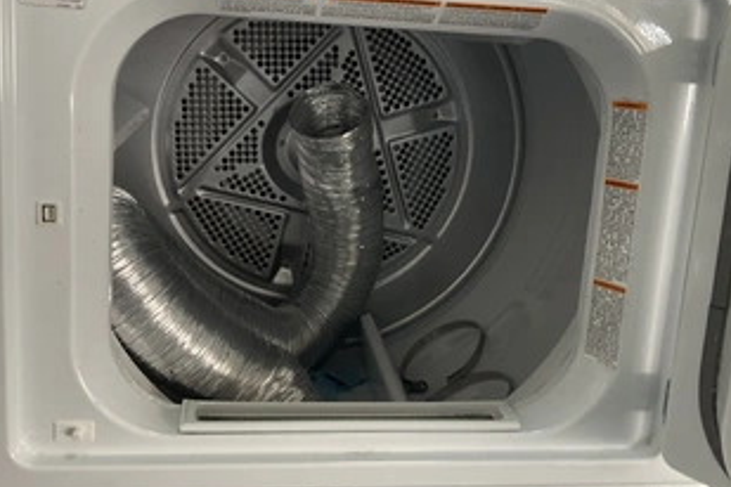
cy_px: 191
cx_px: 357
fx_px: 792
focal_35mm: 39
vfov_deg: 34.1
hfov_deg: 49.5
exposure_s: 1/60
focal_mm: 3
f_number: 1.8
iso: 80
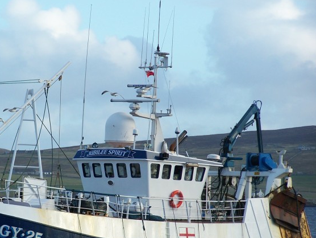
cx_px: 97
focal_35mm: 243
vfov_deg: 6.1
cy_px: 151
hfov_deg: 8.1
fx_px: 2220
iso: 80
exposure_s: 1/500
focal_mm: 28
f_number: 3.2
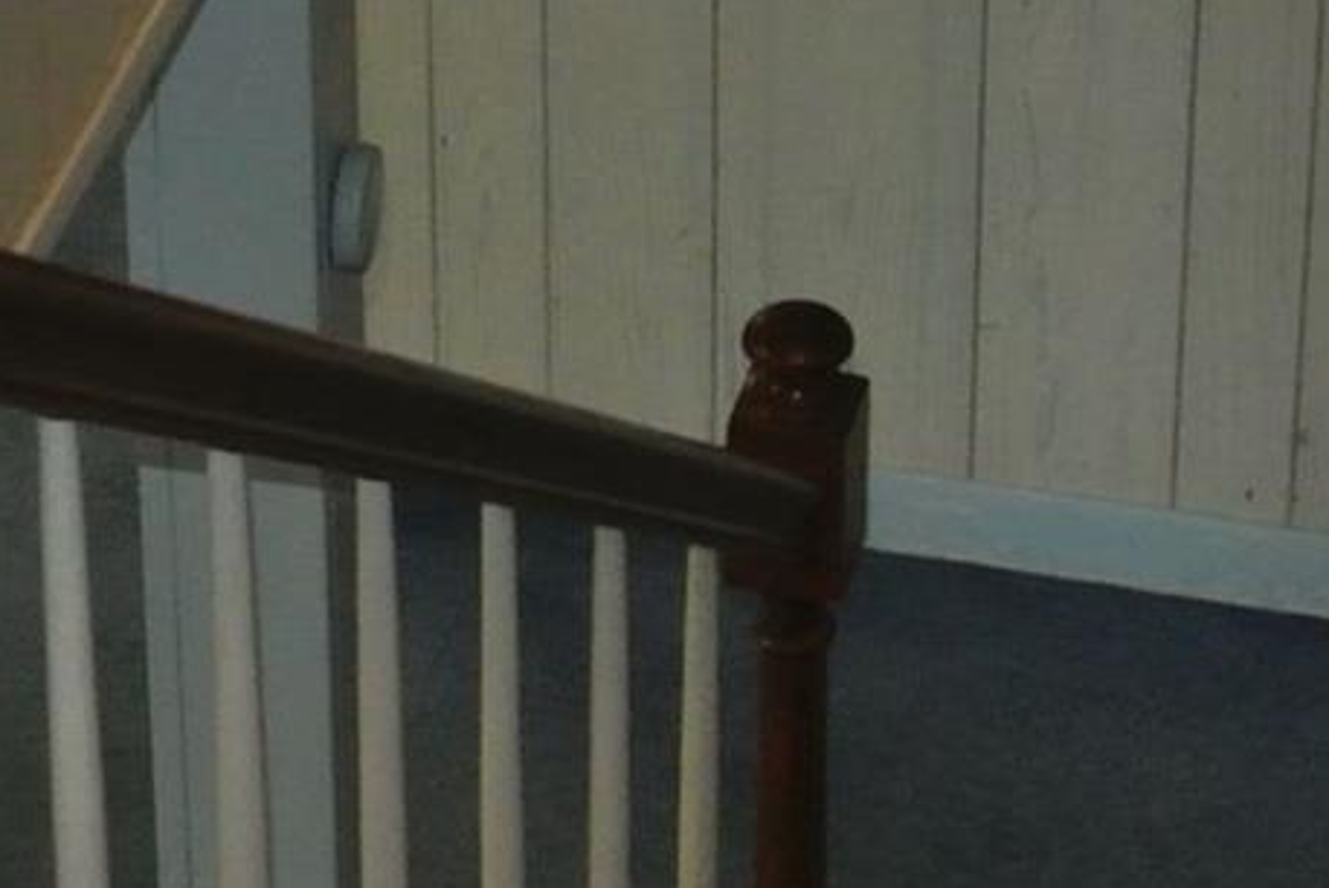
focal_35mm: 188
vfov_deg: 7.3
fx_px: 6944
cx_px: -357
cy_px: 238
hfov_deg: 10.7
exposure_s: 1/60
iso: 800
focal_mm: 15.7
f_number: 4.2
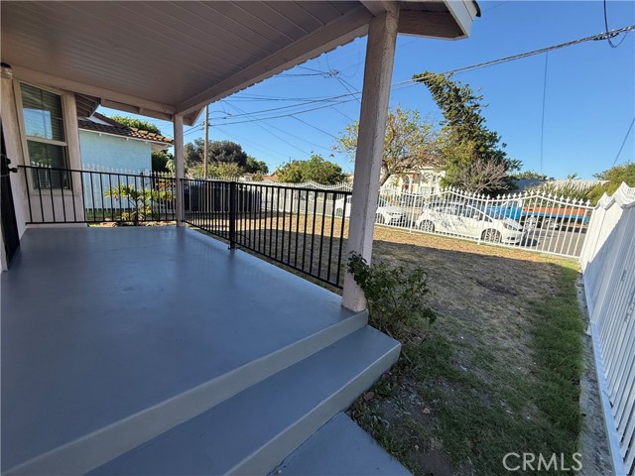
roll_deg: -4.8
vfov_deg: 85.7
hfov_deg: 102.1
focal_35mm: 14
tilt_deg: -9.8
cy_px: 238
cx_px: 318
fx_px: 257
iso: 64
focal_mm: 2.22
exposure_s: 1/955
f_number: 2.2
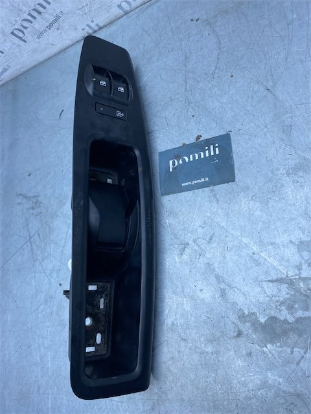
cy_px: 207
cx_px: 156
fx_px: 311
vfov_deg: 67.3
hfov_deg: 53.1
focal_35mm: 26
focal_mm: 4.25
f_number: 1.8
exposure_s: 1/742
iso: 32
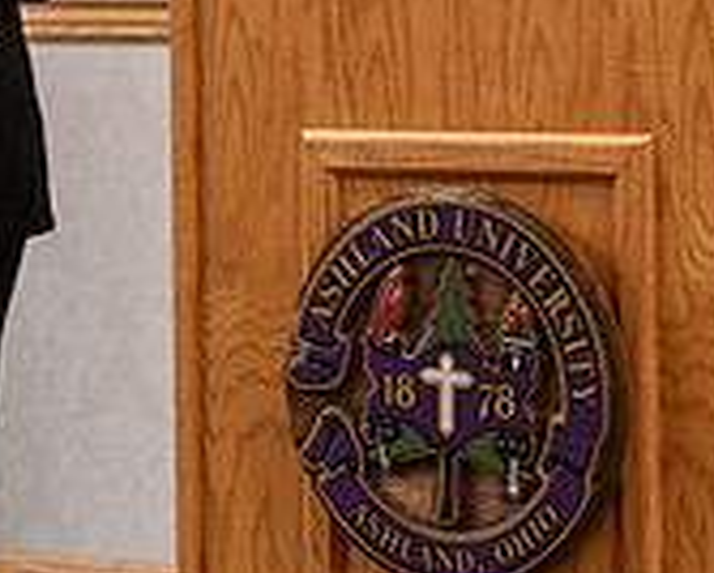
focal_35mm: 228
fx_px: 4824
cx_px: 718
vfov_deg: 6.7
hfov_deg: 8.4
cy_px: -182
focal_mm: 70
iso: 2500
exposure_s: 1/200
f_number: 3.2
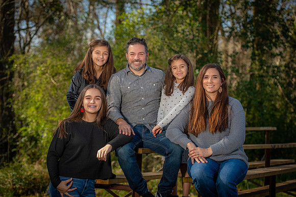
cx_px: 148
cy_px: 98
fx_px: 698
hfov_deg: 23.9
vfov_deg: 16.1
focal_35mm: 85
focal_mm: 85
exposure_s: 1/250
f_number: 3.5
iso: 50
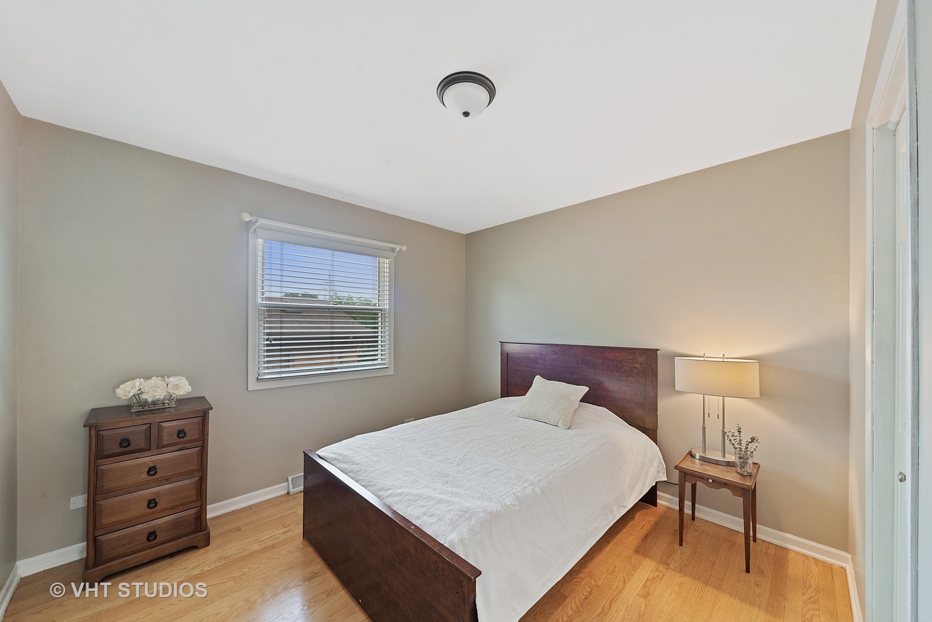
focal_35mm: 13
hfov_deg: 108.3
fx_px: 337
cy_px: 311
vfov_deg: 85.4
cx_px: 466
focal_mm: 13
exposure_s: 1/4
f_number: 8
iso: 320
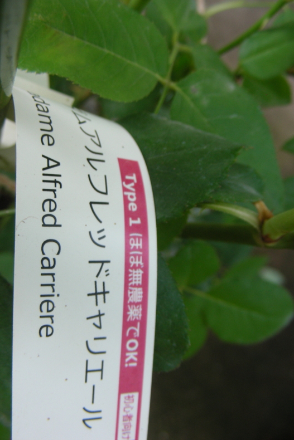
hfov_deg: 33.4
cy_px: 218
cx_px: 136
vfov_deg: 48.5
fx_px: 490
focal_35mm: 40
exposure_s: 1/29.8
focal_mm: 6.3
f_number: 3.5
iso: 79
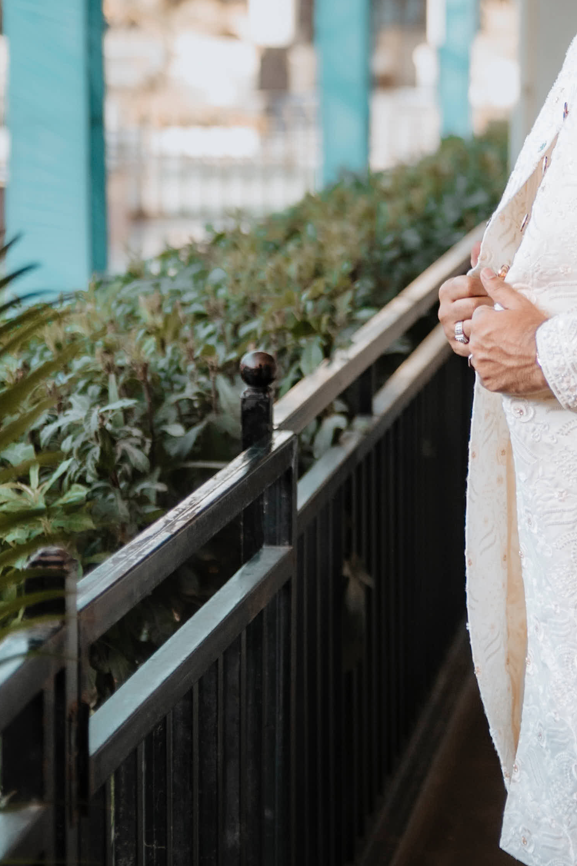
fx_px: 2620
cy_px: 342
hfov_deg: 12.2
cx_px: 762
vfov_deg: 18.7
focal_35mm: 109
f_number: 1.6
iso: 640
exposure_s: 1/1000
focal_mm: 35
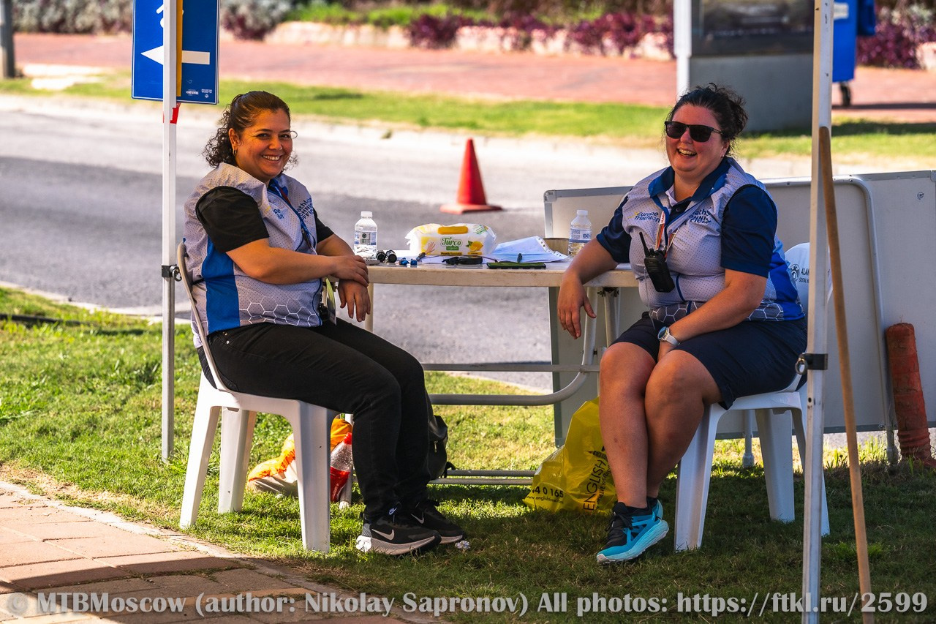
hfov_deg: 17.1
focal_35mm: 120
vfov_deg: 11.4
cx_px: 468
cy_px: 312
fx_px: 3119
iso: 250
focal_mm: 120
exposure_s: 1/1600
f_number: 5
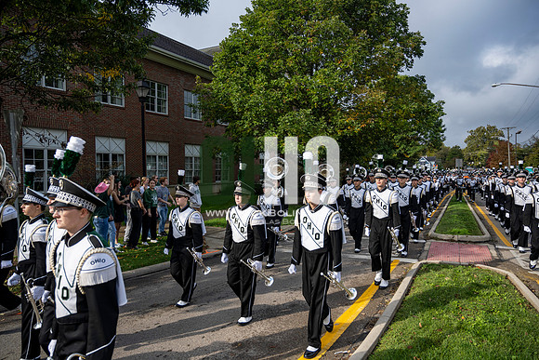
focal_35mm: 26
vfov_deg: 50.4
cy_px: 180
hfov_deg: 70.4
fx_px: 382
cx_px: 270
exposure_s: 1/1600
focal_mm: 25.5
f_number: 4
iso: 125
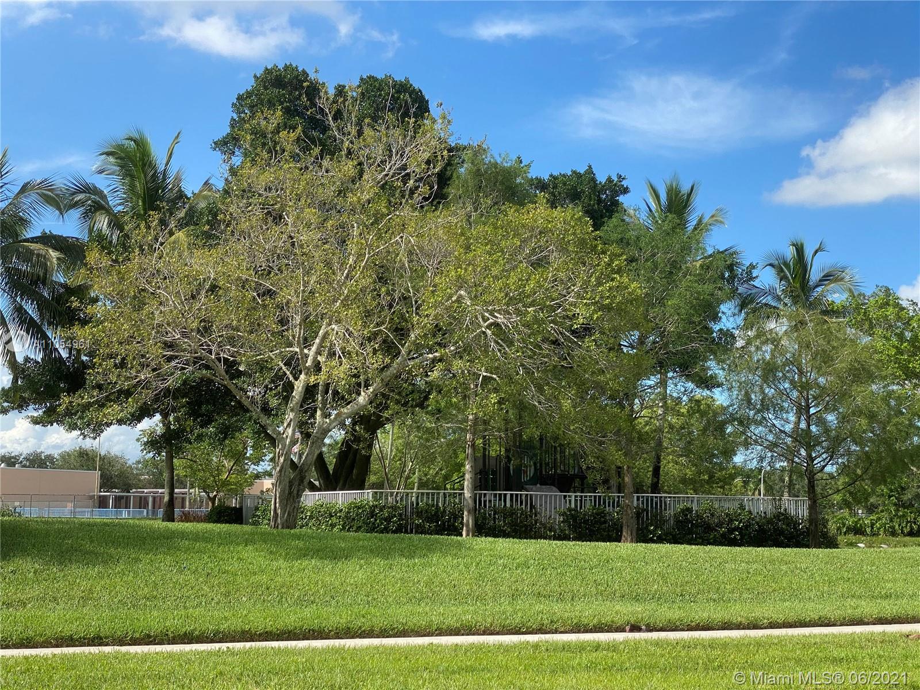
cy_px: 345
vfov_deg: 28.0
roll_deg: -1.0
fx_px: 1382
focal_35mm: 52
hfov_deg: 36.8
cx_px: 460
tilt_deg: +9.8
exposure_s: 1/1261
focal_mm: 6
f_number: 2
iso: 20
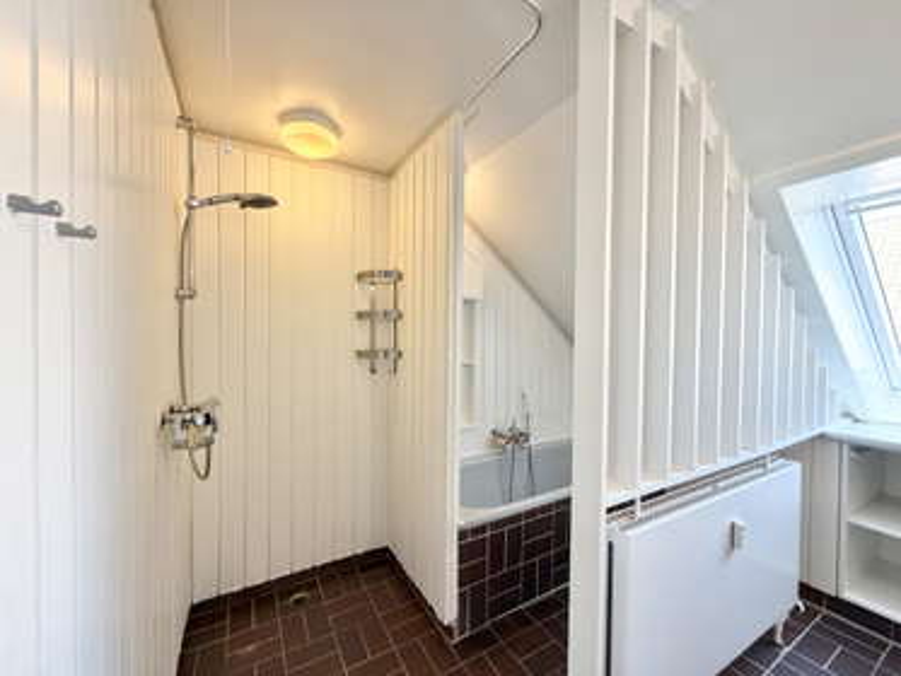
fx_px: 365
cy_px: 338
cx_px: 450
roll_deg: -0.8
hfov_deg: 102.0
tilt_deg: -1.1
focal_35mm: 14
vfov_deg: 85.7
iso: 160
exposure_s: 1/100
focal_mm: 2.22
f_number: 2.2
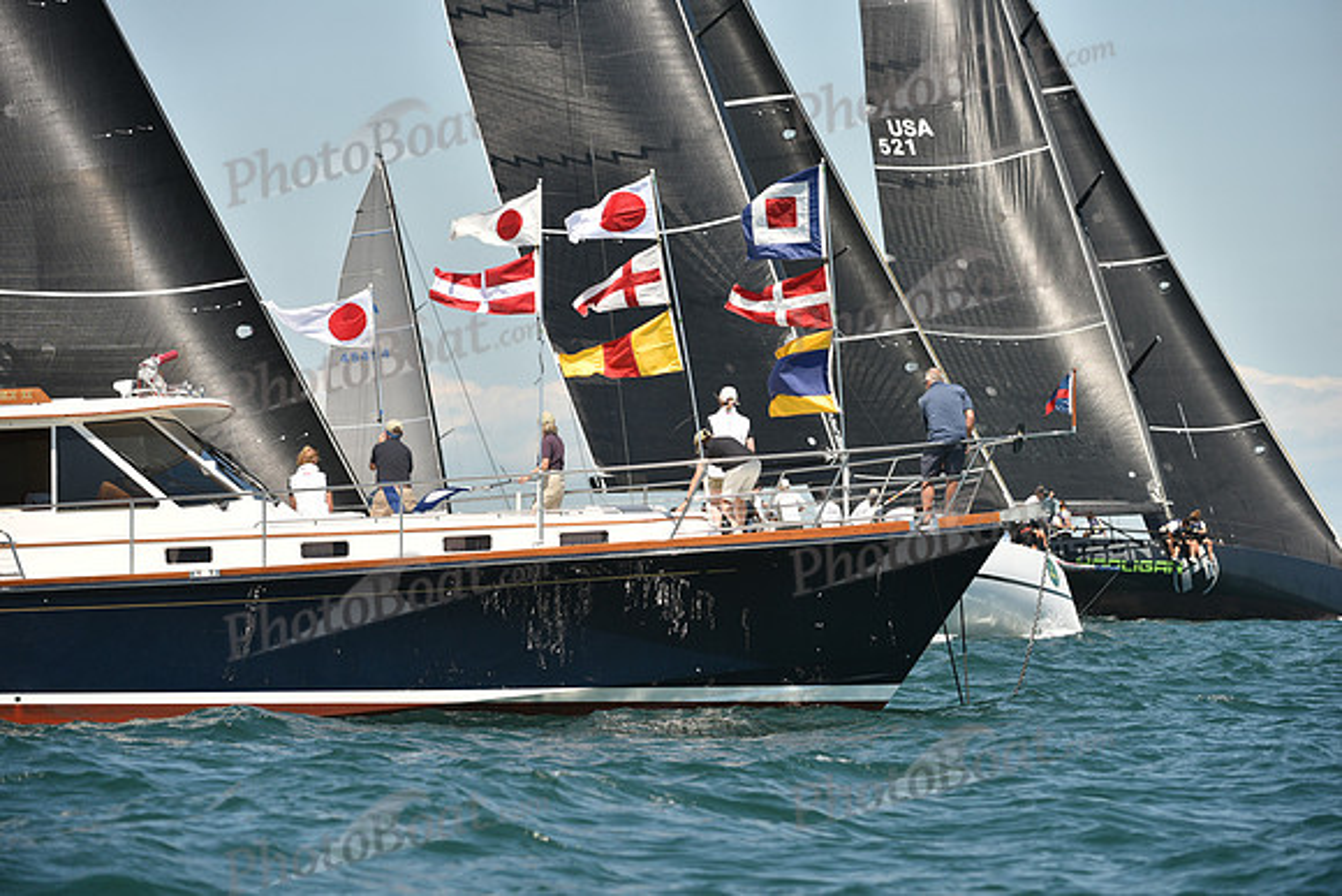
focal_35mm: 220
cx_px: 671
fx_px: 8203
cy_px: 448
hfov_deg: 9.4
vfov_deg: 6.2
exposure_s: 1/1250
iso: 250
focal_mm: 220
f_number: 6.3
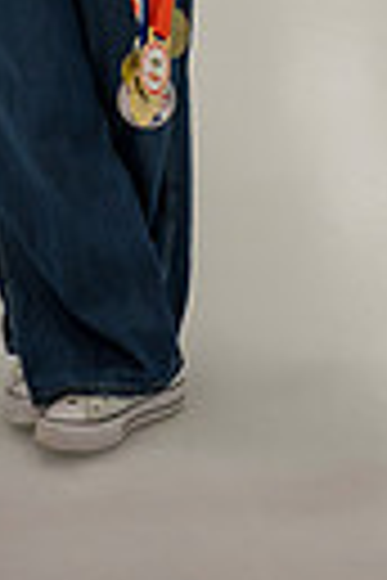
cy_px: -400
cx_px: 270
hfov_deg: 9.0
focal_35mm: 153
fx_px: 2467
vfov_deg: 12.5
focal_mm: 44
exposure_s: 1/400
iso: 3200
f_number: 8
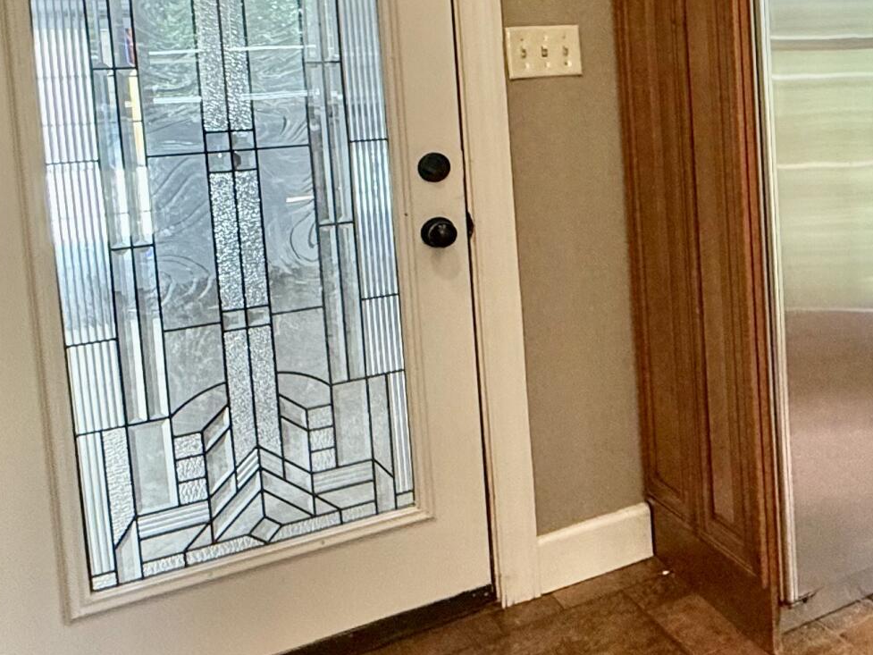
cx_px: 1019
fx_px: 1085
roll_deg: +1.3
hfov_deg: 35.6
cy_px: 132
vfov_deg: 32.7
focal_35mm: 43
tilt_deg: -4.1
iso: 200
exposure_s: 1/120
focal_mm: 2.22
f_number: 2.2
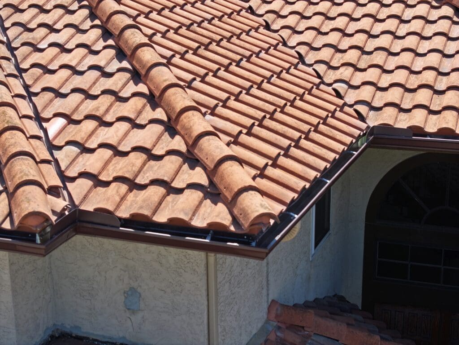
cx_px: 230
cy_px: 172
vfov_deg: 21.0
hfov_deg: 27.8
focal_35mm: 70
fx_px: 928
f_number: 2.8
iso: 100
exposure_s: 1/640
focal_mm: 19.35
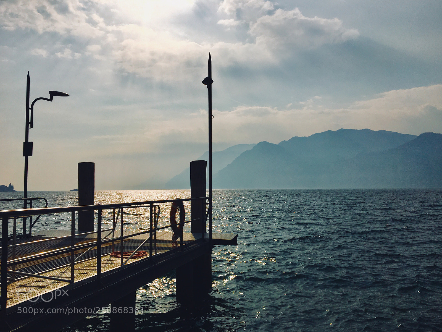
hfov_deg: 61.6
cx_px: 221
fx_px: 370
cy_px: 166
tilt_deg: +4.5
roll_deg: -0.4
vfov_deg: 48.3
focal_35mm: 29
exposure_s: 1/10989
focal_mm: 4.15
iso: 25
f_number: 2.2
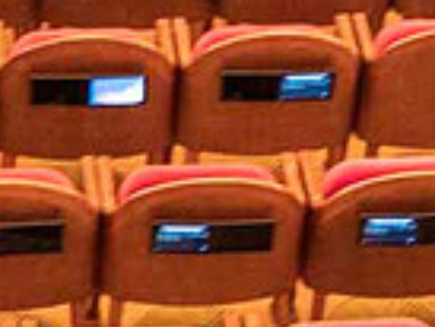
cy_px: -68
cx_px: 337
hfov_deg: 7.8
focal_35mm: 253
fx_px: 3182
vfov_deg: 5.9
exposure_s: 1/13
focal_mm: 62
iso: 12800
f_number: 4
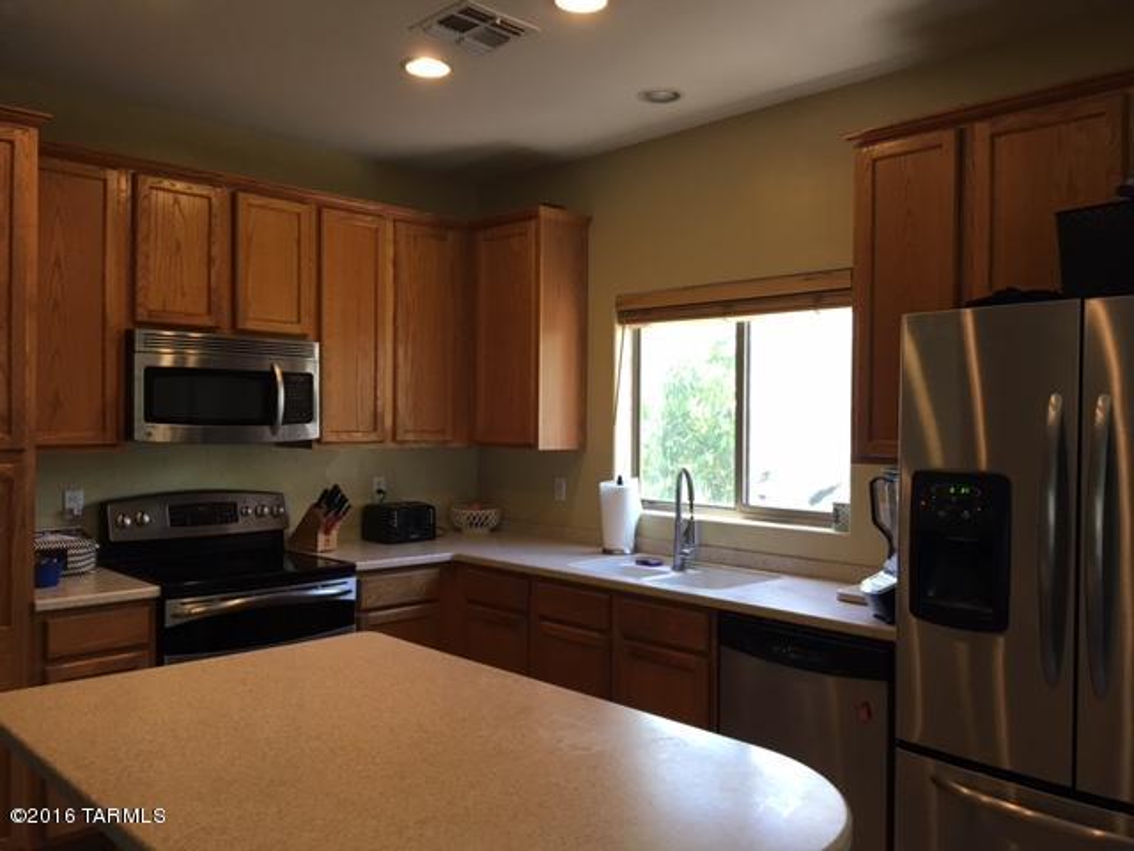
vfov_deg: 48.2
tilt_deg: -0.2
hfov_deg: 61.7
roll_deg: -0.6
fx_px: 950
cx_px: 567
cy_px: 426
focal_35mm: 29
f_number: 2.2
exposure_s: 1/30
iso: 40
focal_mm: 4.15
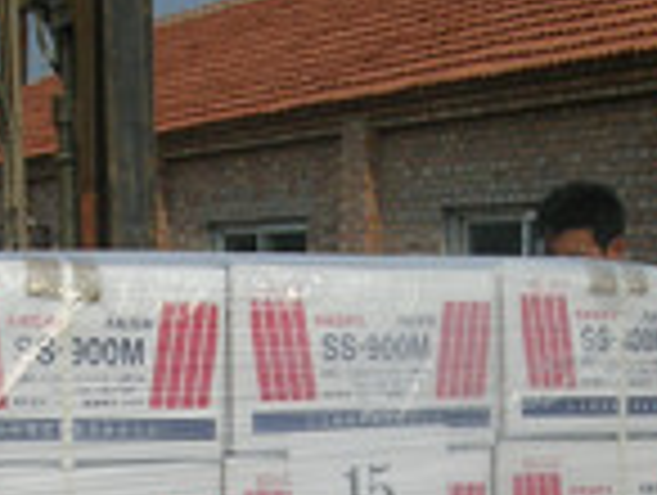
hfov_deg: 18.9
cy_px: 616
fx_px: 1977
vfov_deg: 13.8
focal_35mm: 104
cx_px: 328
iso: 50
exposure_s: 1/577
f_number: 5.6
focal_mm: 5.8
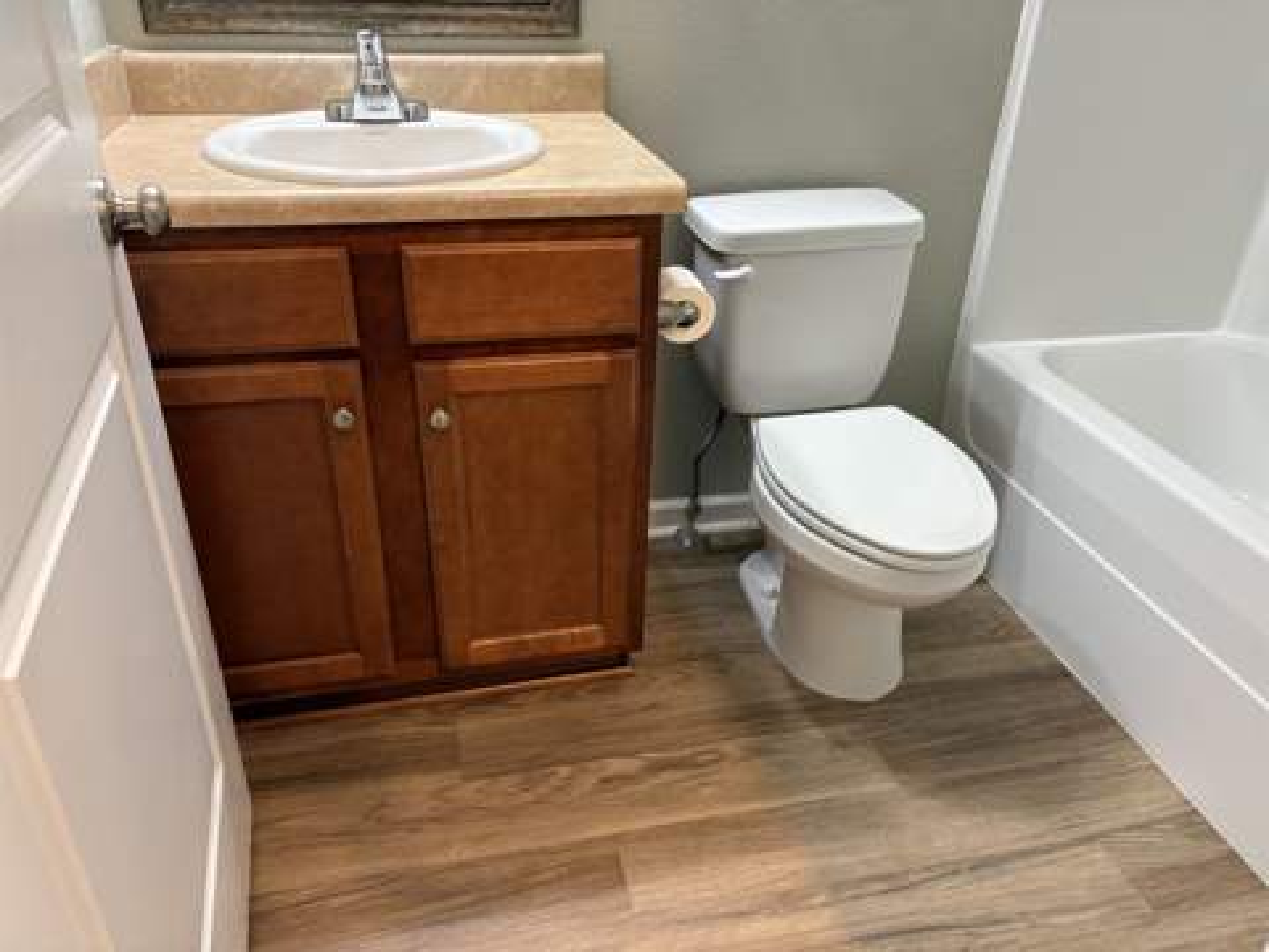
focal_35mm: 26
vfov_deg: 53.1
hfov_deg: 67.3
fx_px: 953
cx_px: 634
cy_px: 476
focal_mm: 5.96
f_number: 1.6
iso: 160
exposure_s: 1/60
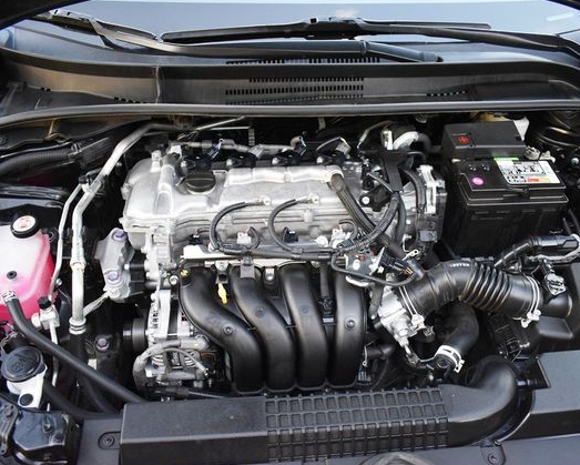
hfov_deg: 57.1
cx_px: 301
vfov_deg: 47.1
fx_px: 532
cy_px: 234
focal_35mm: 31
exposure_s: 1/125
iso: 1100
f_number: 3.5
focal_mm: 18
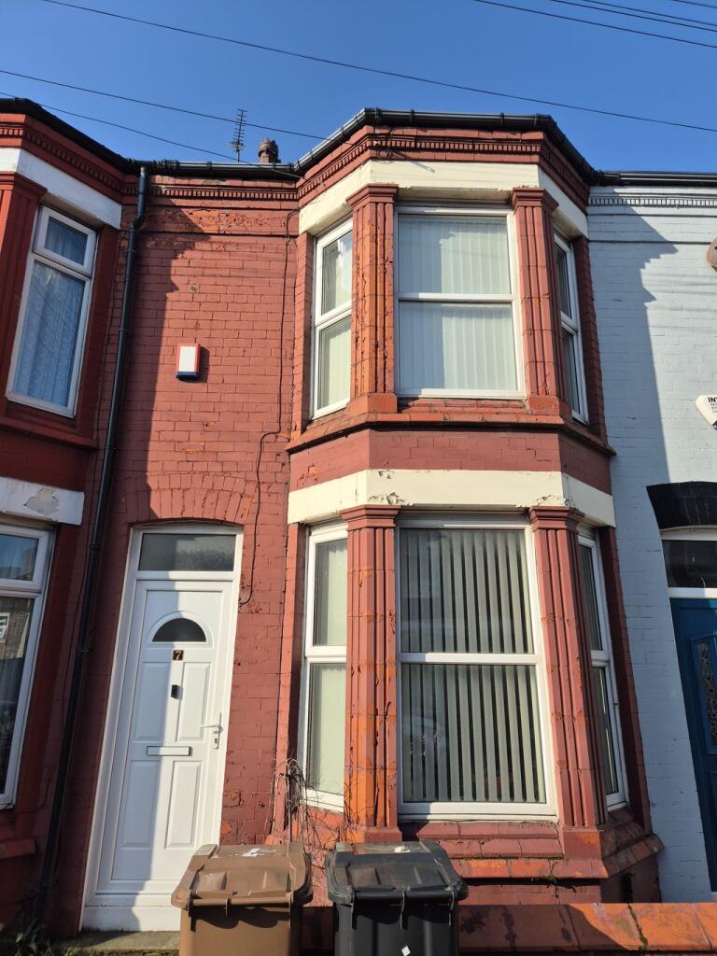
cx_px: 358
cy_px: 478
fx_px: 635
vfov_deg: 73.9
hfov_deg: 58.9
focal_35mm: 23
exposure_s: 1/1572
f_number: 1.8
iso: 25
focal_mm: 5.4
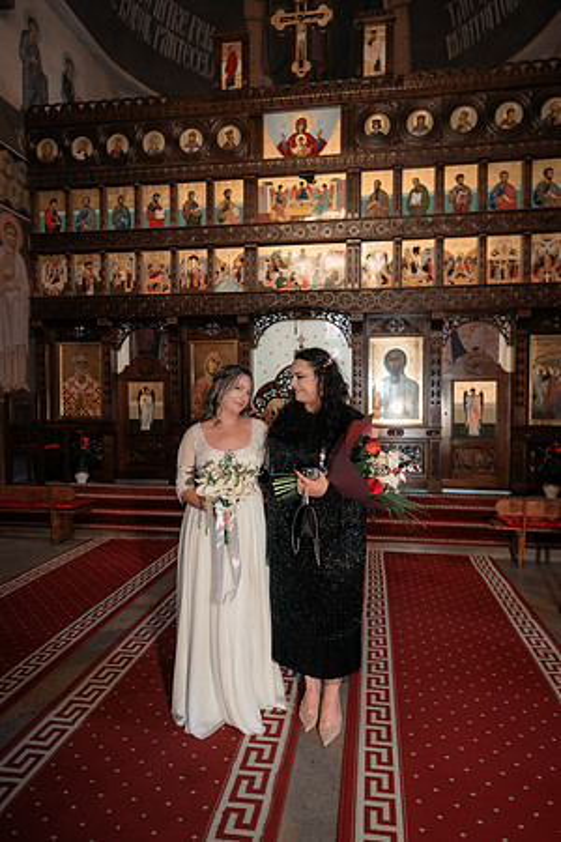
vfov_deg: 76.1
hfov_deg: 55.1
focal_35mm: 23
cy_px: 421
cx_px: 280
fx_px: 538
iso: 3200
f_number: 2.8
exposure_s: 1/200
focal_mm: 23
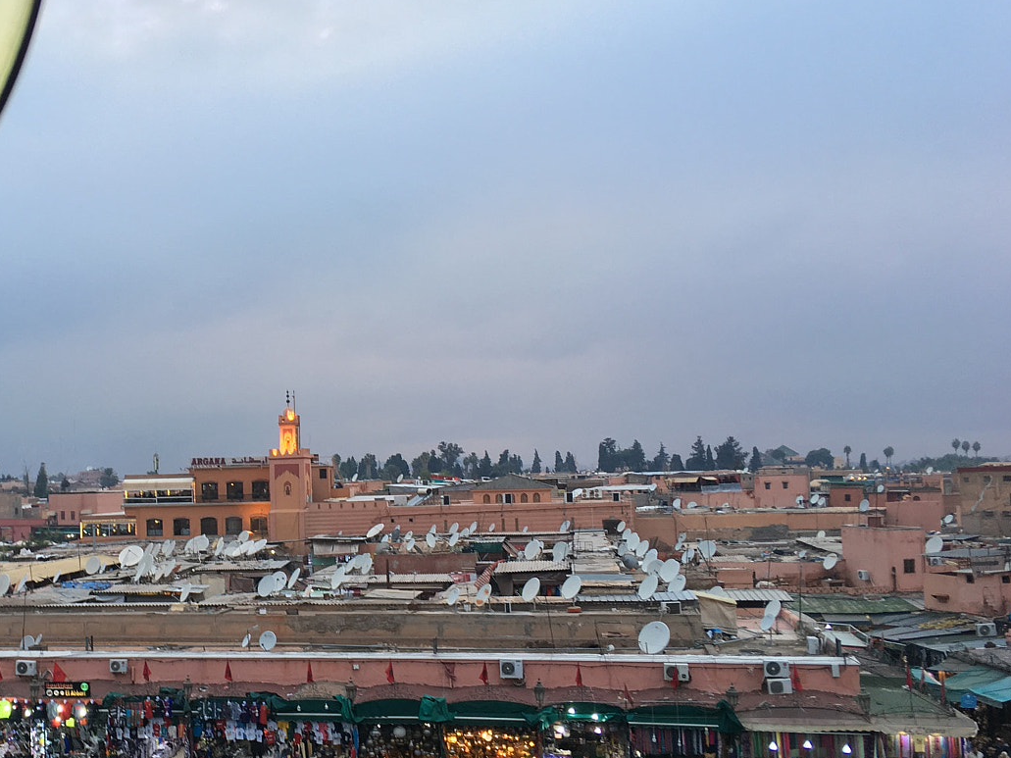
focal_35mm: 45
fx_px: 1314
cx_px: 247
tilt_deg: +2.9
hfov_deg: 40.8
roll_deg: +2.2
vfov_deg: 32.2
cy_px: 388
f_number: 2.2
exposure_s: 1/33
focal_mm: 4.15
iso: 25
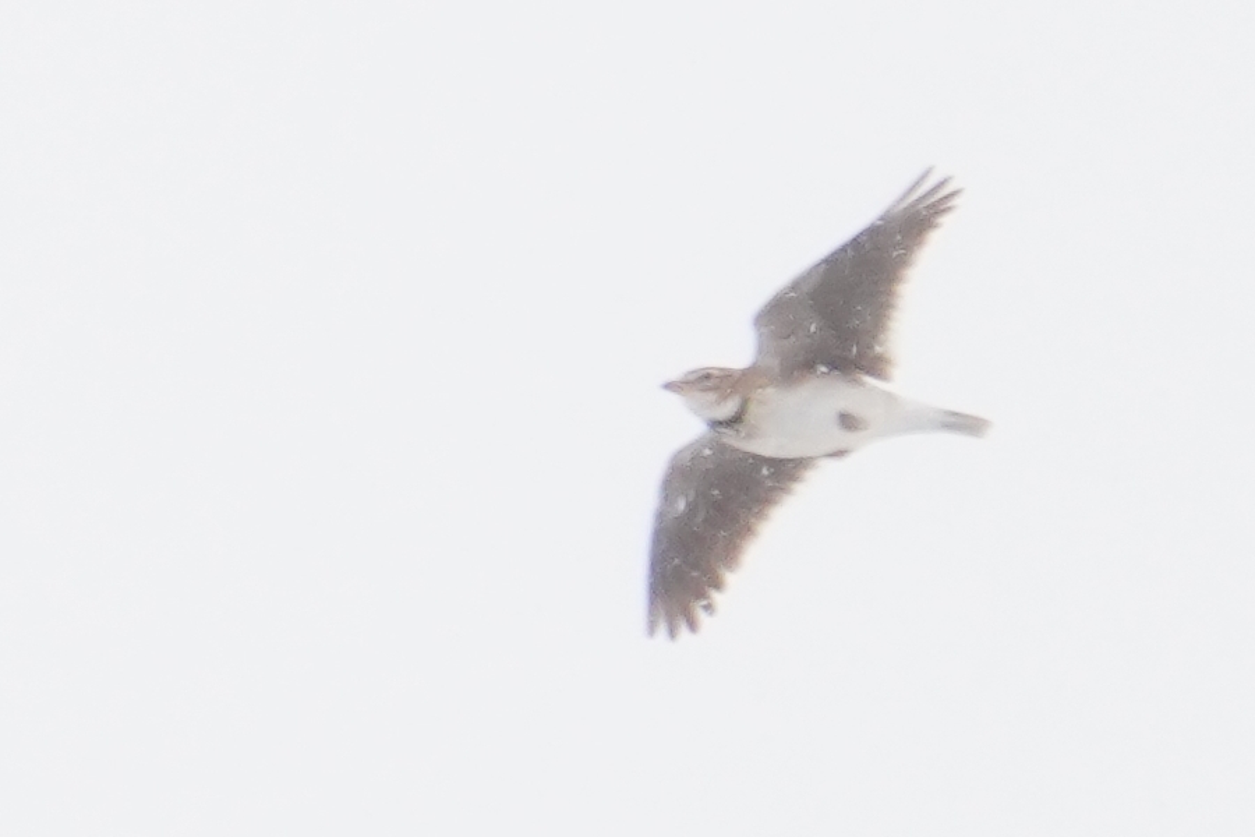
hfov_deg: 3.4
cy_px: 418
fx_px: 20915
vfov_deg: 2.3
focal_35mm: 600
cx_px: 628
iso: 500
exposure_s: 1/2000
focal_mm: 600
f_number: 6.3
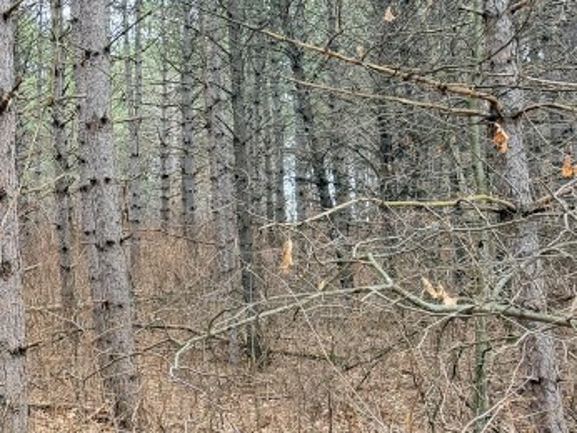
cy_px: 157
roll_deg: -1.1
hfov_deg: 23.6
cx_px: -203
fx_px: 1184
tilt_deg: +7.8
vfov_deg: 20.7
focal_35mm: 71
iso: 80
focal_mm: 6.76
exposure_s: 1/174
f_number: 1.78
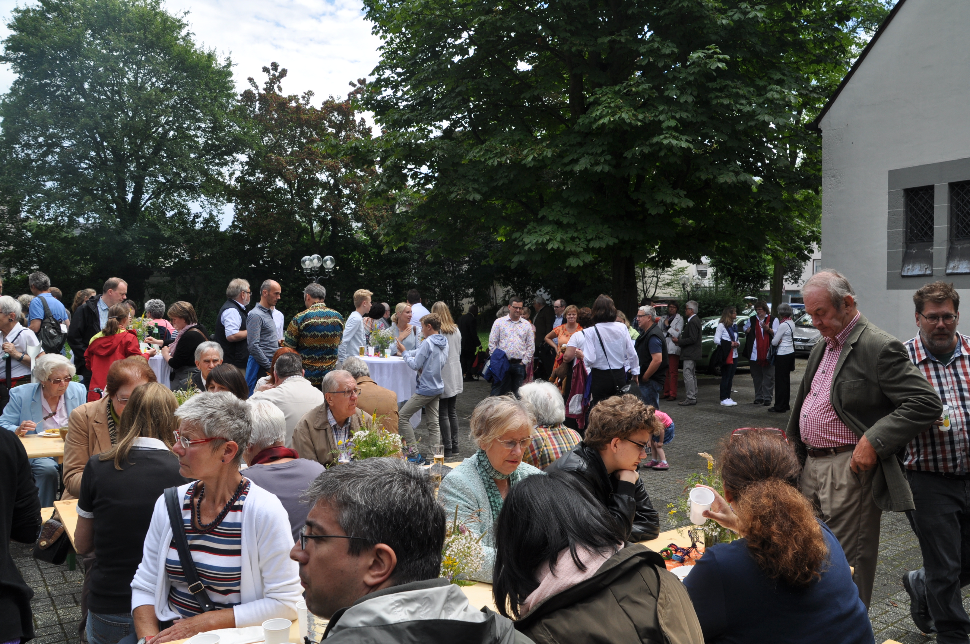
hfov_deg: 67.4
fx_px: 727
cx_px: 485
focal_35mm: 27
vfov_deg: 47.8
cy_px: 322
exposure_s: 1/320
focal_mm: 18
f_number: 9
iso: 200
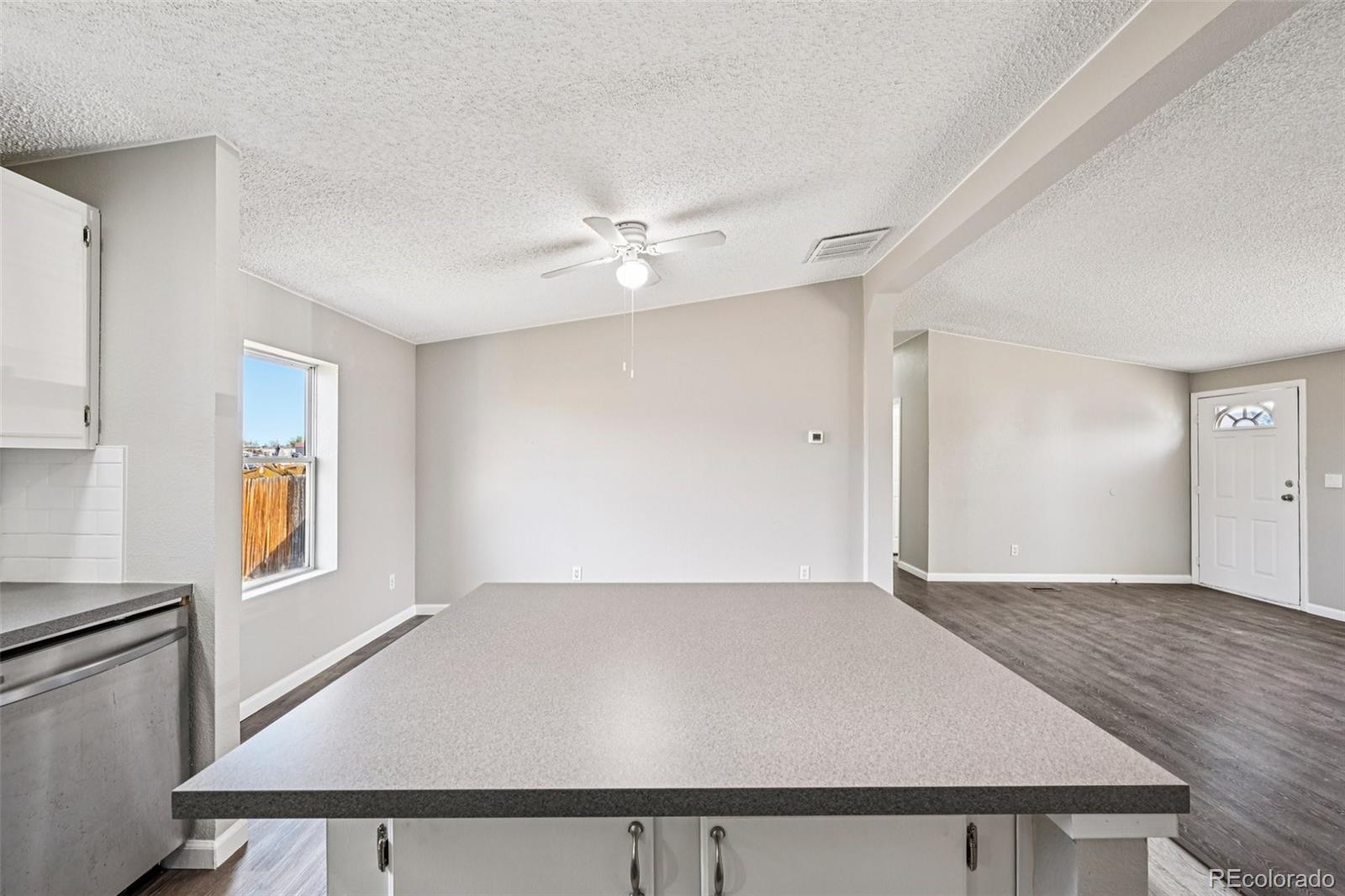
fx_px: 523
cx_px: 672
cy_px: 448
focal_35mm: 14
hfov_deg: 104.3
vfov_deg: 81.2
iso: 400
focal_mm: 14
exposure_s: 1/8
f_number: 11
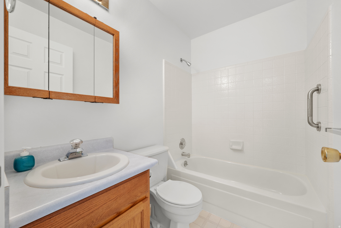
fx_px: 133
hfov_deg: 104.2
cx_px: 170
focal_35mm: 14
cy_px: 114
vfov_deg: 81.3
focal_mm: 14
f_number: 8
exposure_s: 1/2.5
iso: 500
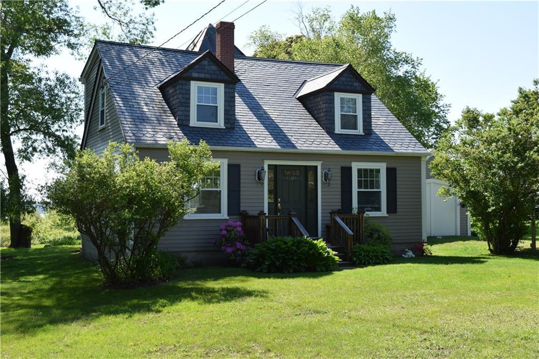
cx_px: 270
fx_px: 651
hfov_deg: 45.0
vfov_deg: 30.8
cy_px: 180
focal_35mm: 44
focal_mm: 29
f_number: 9
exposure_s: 1/320
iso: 200
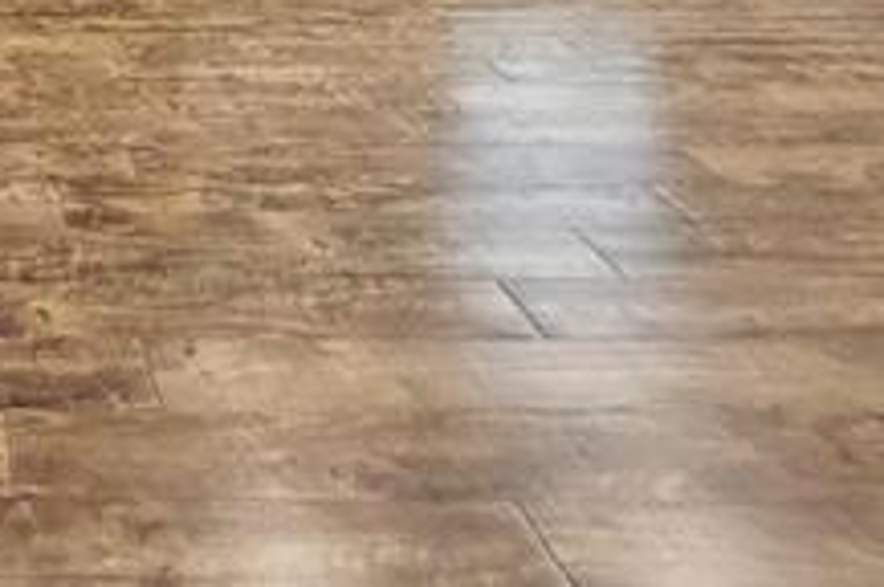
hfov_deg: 37.8
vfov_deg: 22.7
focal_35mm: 43
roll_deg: +0.5
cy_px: -379
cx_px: -94
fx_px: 1054
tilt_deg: -0.5
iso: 500
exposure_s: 1/60
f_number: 2.2
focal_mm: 2.22
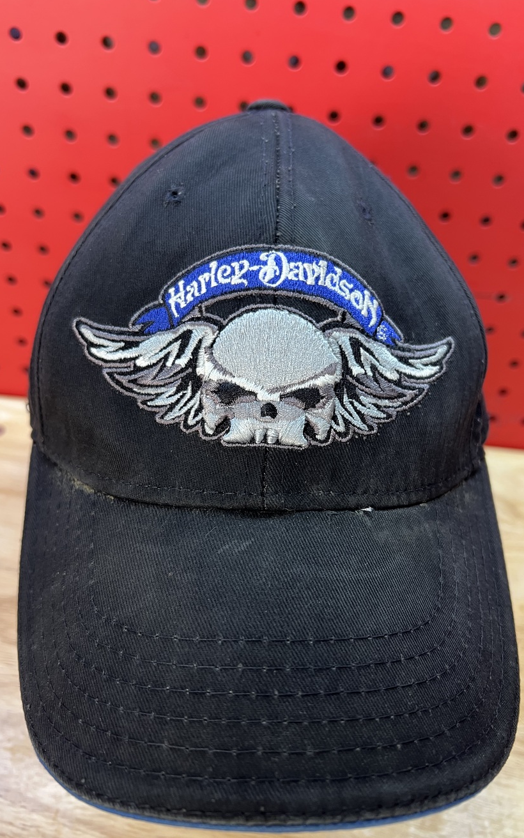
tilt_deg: -39.8
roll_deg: -5.2
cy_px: 423
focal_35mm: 28
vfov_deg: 66.5
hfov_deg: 44.5
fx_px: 640
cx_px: 256
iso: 80
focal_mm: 5.7
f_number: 1.5
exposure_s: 1/60
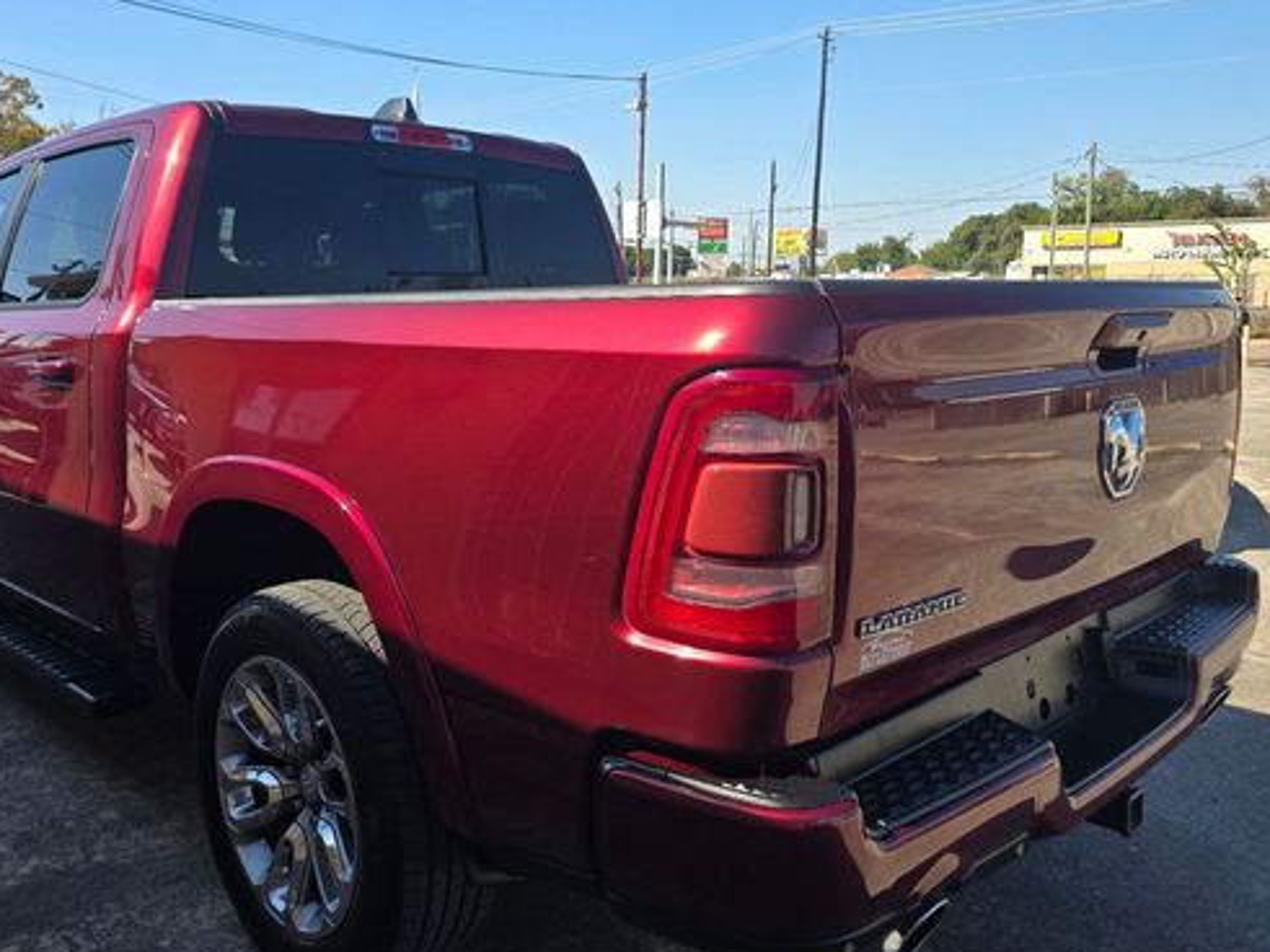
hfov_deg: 59.6
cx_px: 528
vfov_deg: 46.6
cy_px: 409
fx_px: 1100
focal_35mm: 30
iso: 12
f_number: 1.7
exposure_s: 1/434
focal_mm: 6.3
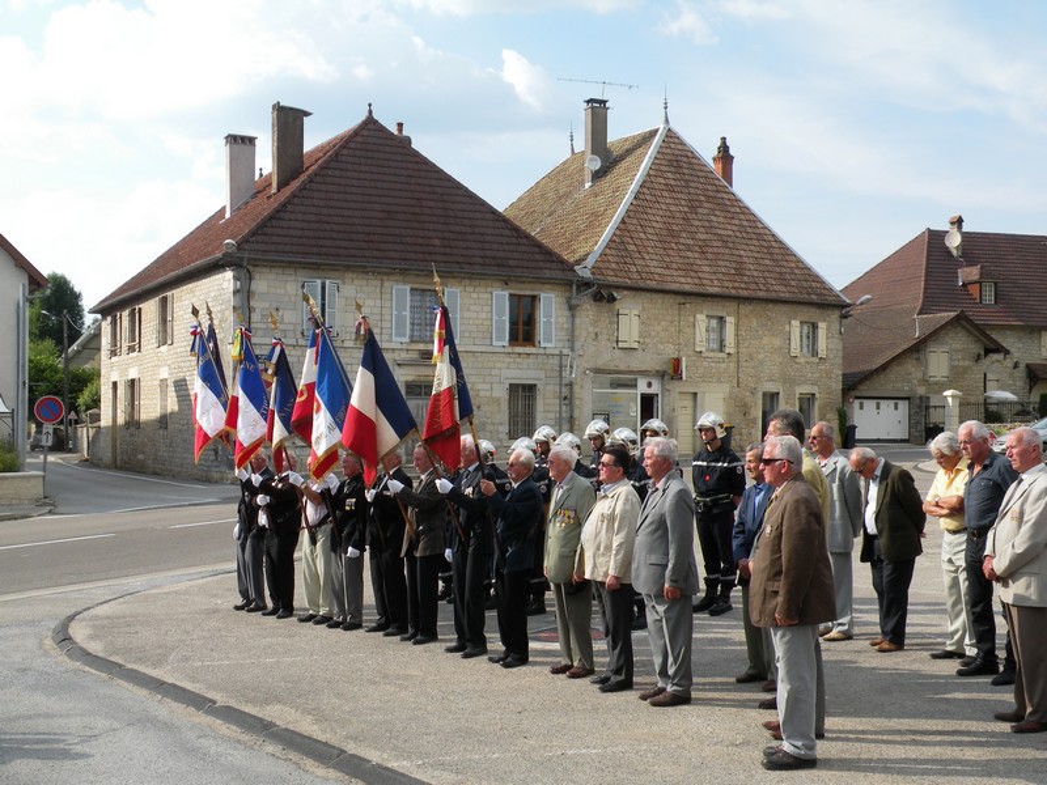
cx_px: 524
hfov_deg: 44.8
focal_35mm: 42
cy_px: 392
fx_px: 1270
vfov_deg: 34.3
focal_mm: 7.4
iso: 64
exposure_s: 1/261
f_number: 5.6
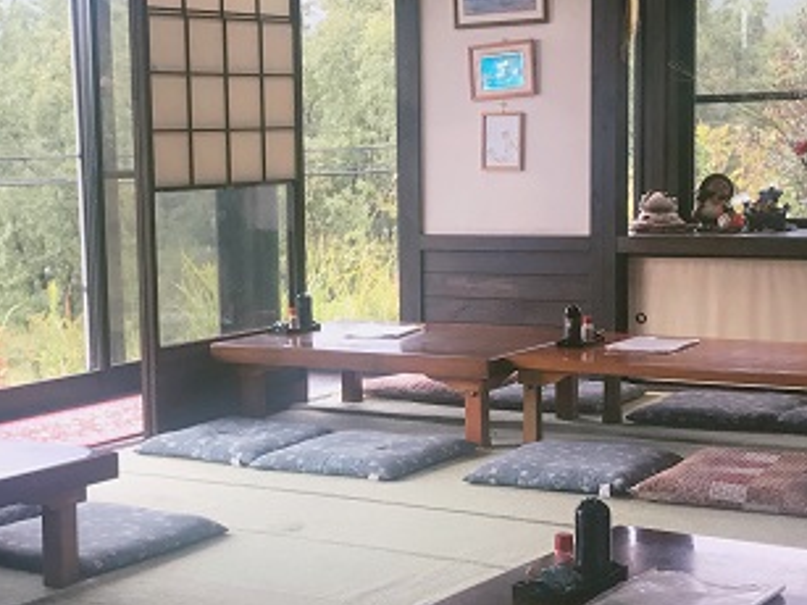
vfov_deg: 20.1
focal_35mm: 73
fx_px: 1701
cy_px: 389
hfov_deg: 26.6
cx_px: 308
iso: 32
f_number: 1.8
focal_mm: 3.99
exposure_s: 1/120
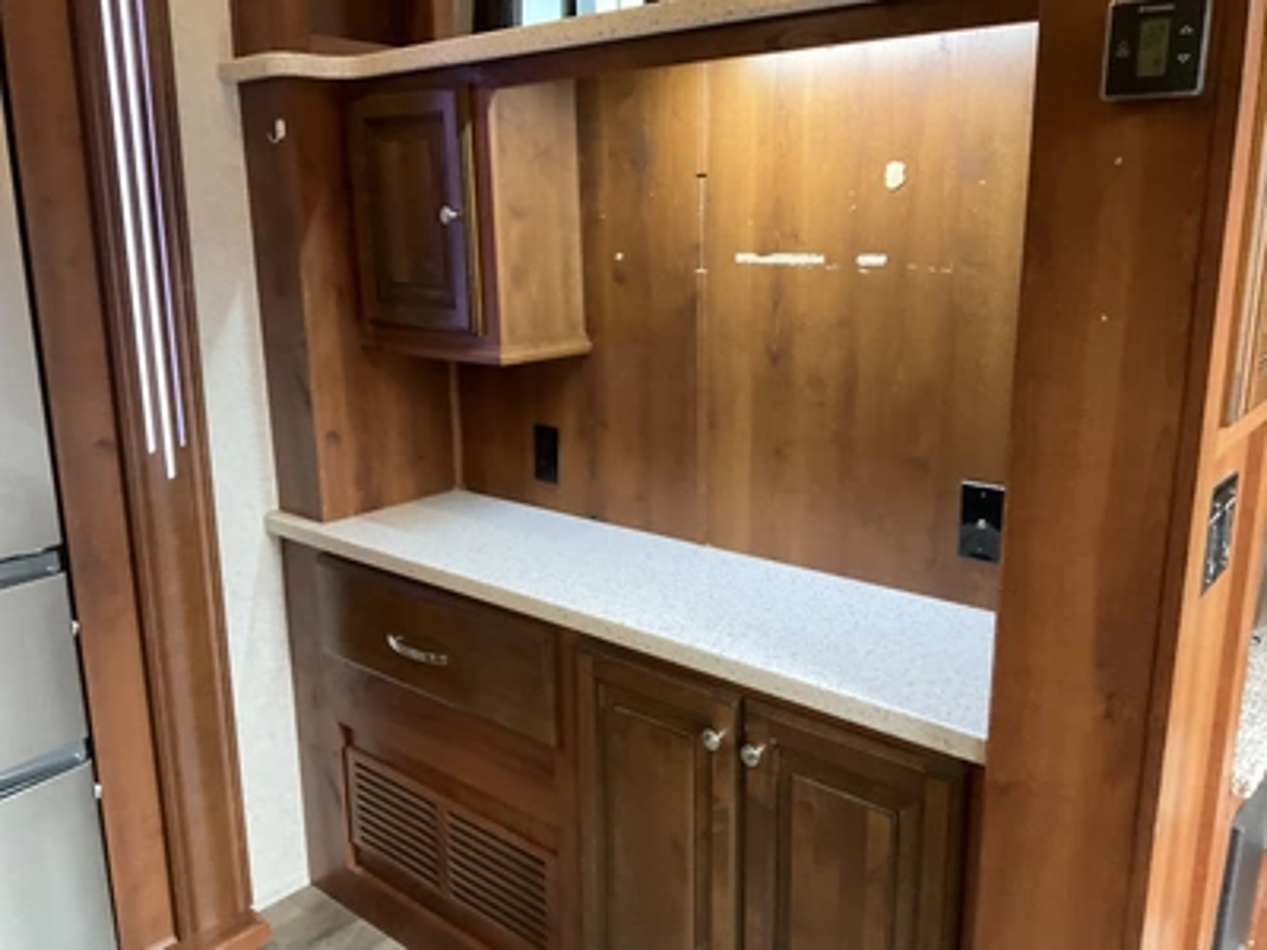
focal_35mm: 29
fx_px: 1061
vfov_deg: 48.2
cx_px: 634
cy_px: 475
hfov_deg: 61.7
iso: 250
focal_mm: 3
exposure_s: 1/60
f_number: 1.8
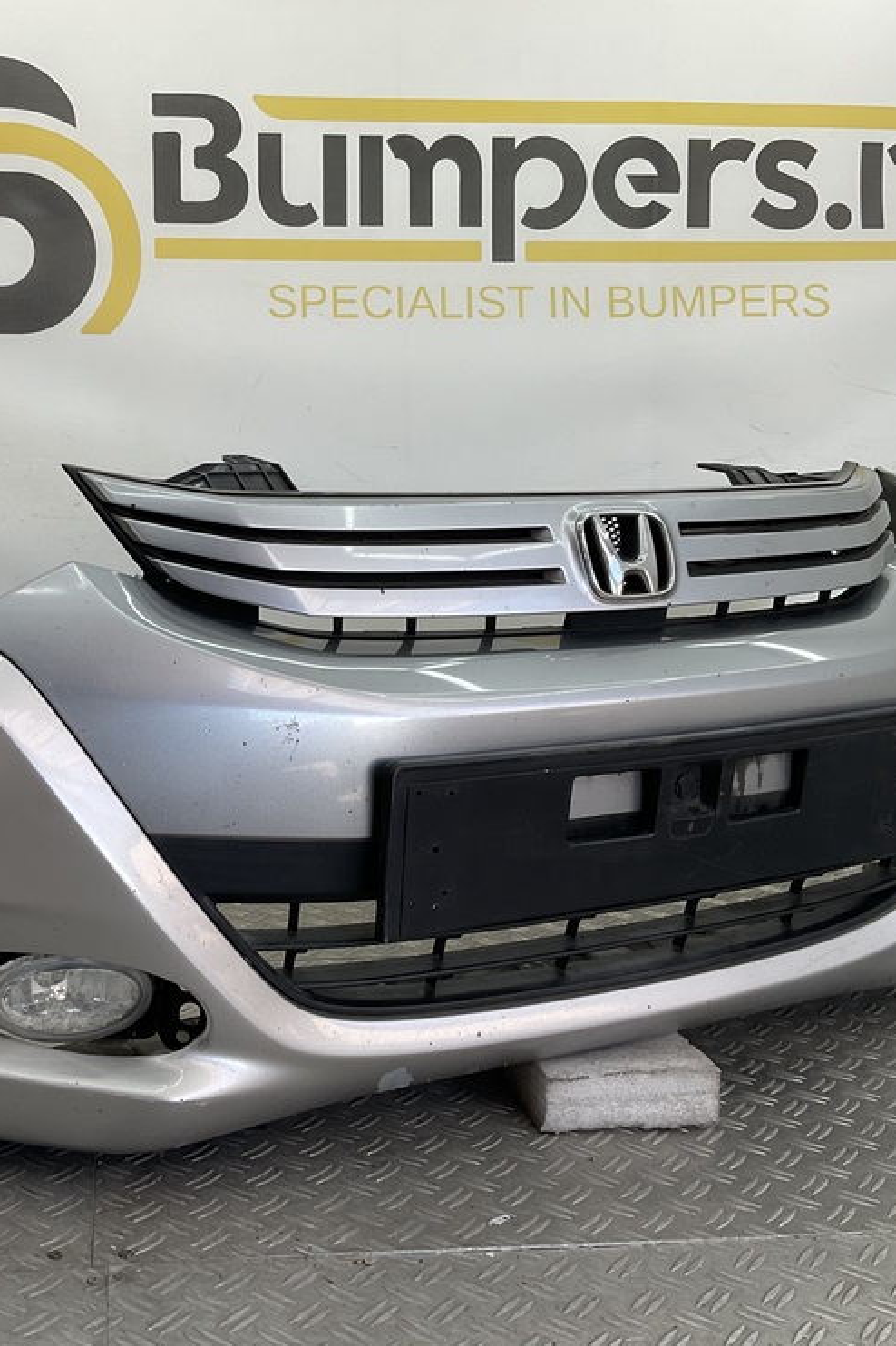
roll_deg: -1.0
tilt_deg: -8.6
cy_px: 682
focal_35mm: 41
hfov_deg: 32.2
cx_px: 270
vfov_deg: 47.4
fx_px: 1532
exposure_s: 1/135
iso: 16
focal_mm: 3
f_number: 1.8
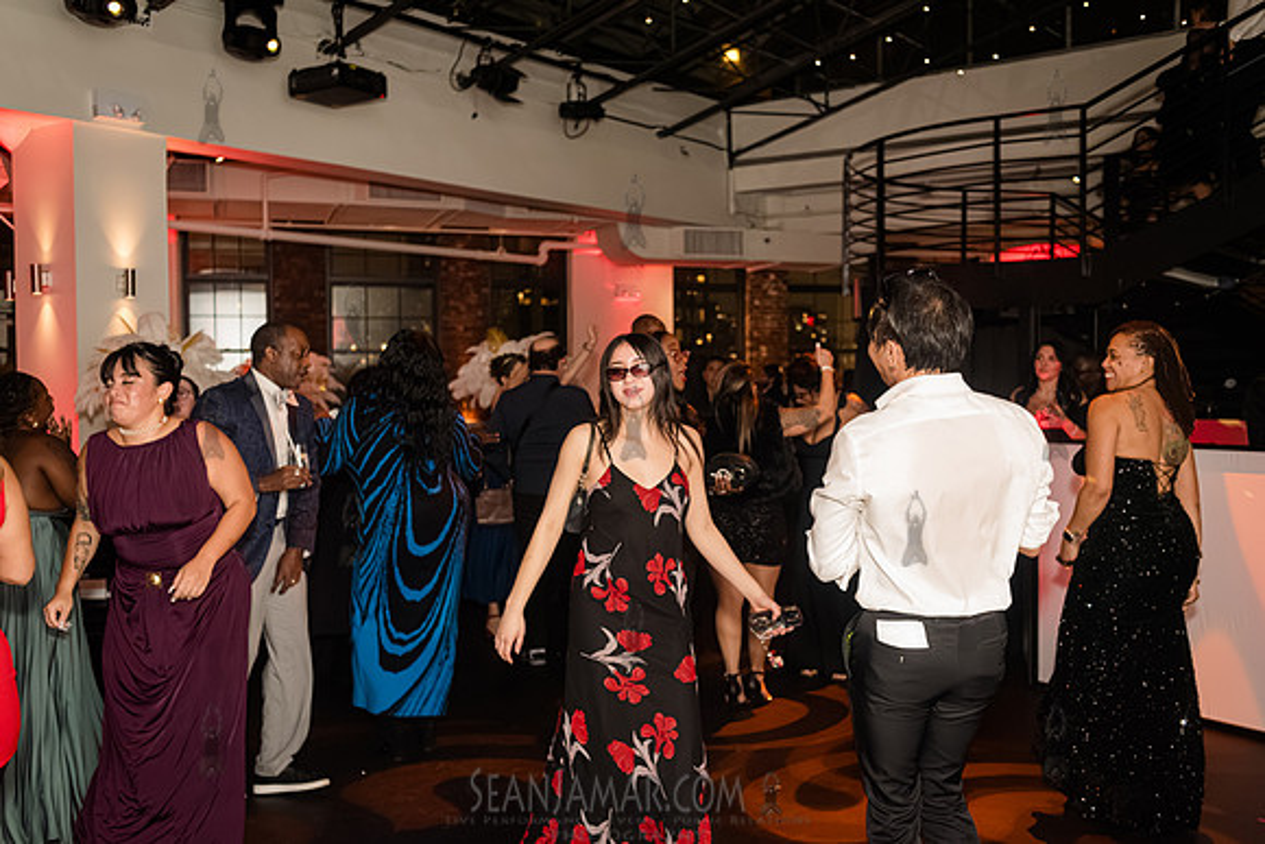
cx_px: 637
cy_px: 422
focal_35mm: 36
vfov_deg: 36.8
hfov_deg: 53.0
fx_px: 1267
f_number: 3.2
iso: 8000
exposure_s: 1/250
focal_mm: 35
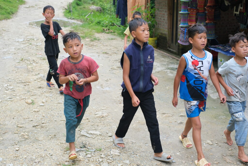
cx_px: 124
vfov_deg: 25.5
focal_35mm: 53
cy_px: 83
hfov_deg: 37.5
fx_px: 365
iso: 320
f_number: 4
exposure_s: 1/550
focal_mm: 35
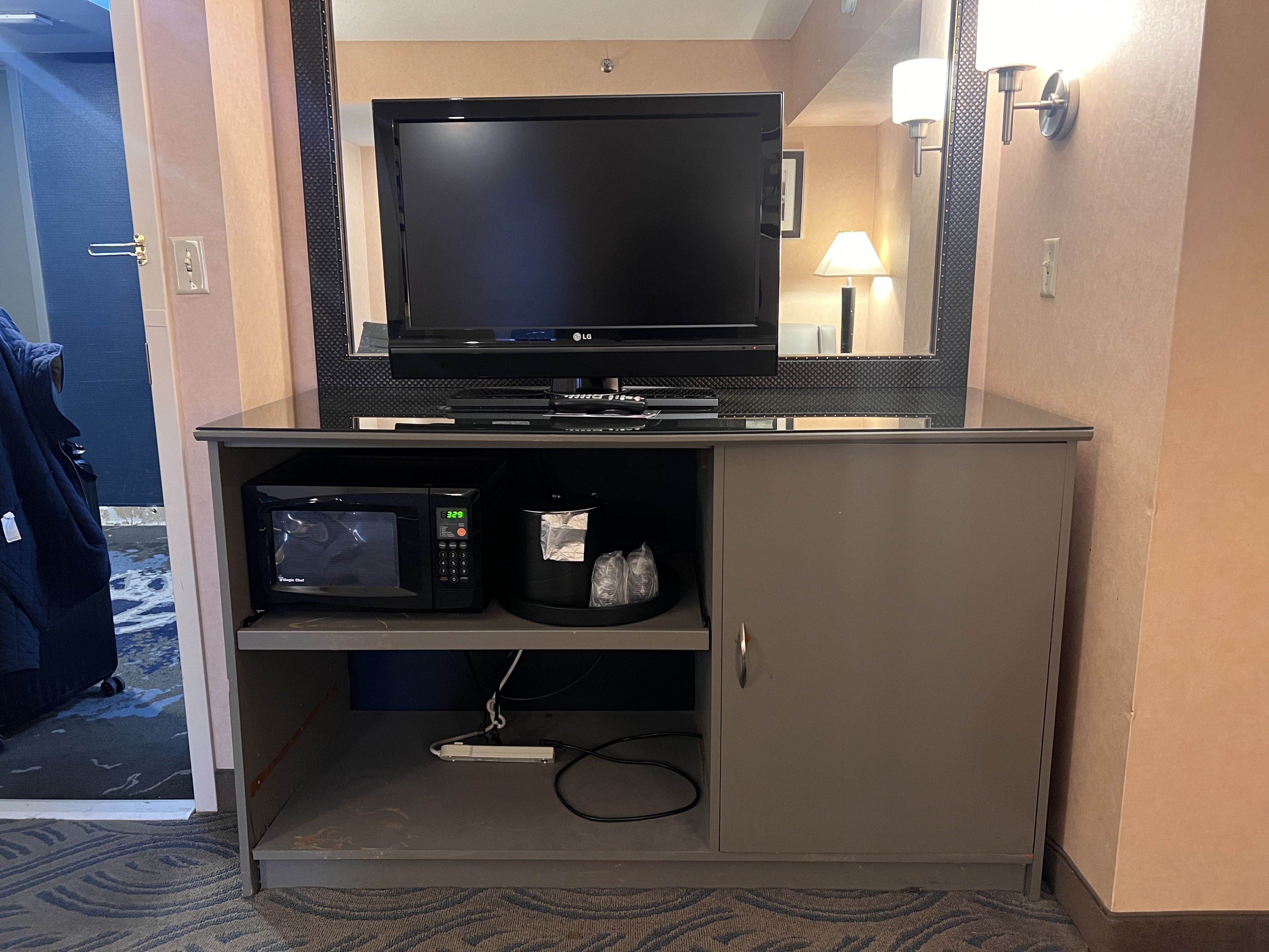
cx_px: 634
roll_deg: +0.3
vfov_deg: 53.1
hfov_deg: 67.3
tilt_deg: -11.4
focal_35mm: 26
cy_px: 476
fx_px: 953
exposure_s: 1/40
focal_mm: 5.7
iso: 500
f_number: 1.5
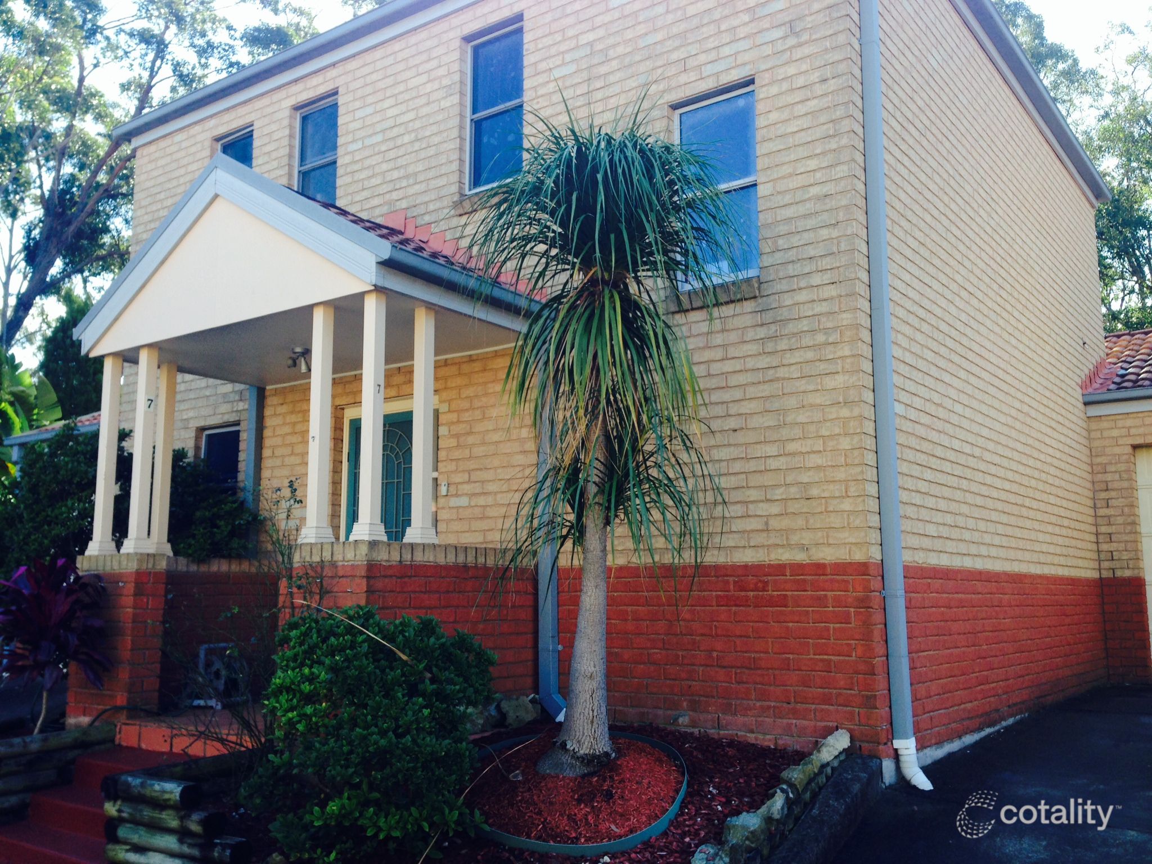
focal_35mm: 33
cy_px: 432
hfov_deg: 55.4
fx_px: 1098
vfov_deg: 42.9
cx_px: 576
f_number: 2.4
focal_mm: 4.12
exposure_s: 1/198
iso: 50
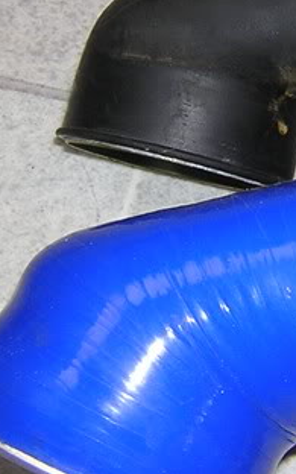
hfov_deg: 13.2
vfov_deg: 21.0
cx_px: 291
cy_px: 109
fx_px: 1265
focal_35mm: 98
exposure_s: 1/60.1
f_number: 2.6
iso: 100
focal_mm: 4.7
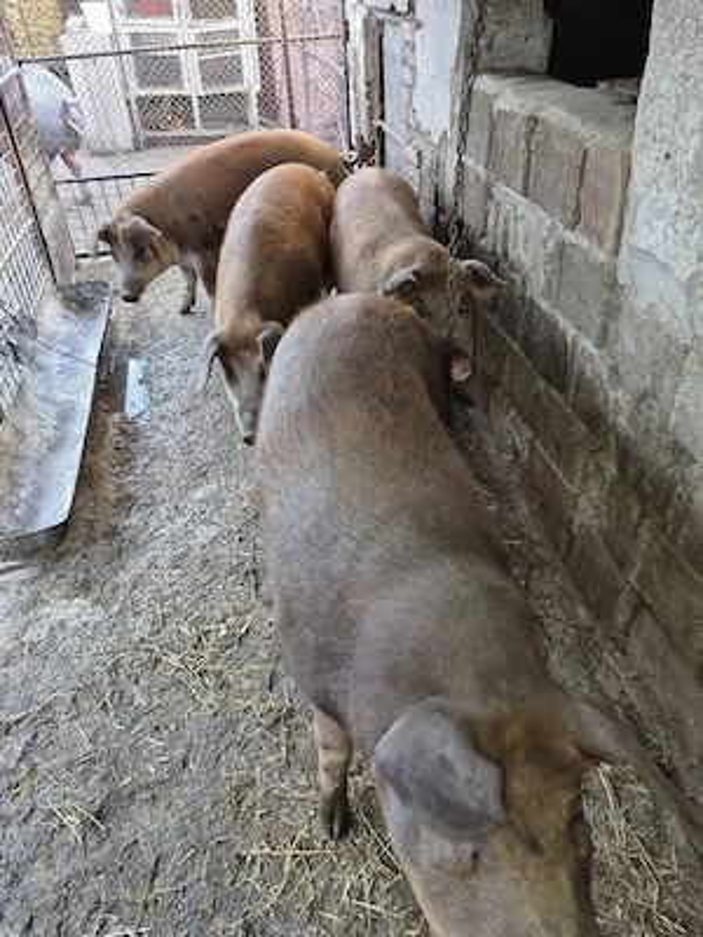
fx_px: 623
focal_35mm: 23
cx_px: 352
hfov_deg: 58.9
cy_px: 468
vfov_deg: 73.9
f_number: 1.8
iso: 50
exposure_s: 1/50
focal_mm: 5.4
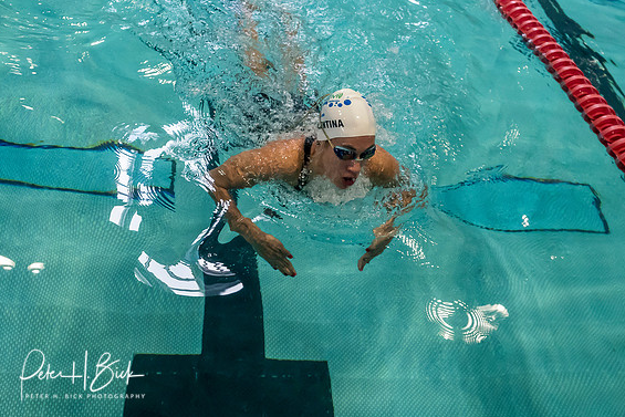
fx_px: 642
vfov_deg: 36.0
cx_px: 309
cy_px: 199
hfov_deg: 51.9
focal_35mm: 37
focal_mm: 12
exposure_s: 1/1000
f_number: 2.8
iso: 2500
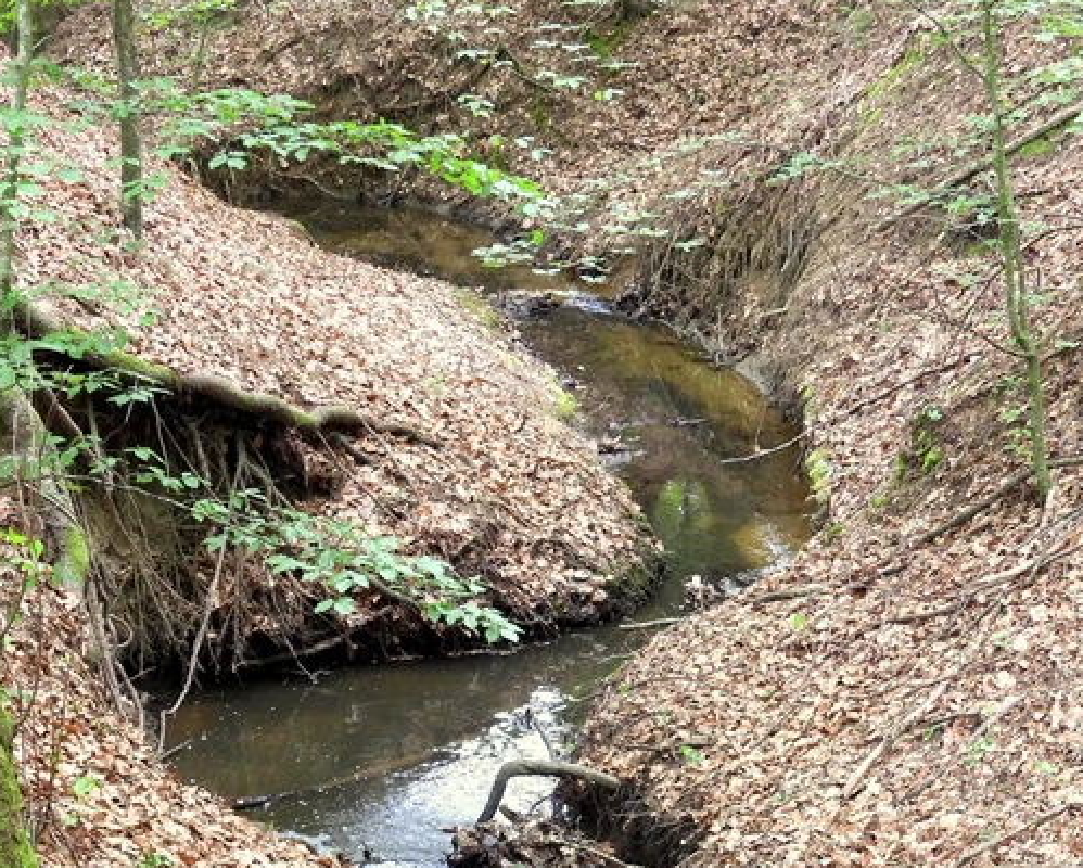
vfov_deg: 17.6
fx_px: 2759
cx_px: 534
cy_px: 760
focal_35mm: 86
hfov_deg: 22.2
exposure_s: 1/15
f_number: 3.5
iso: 400
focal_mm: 9.8
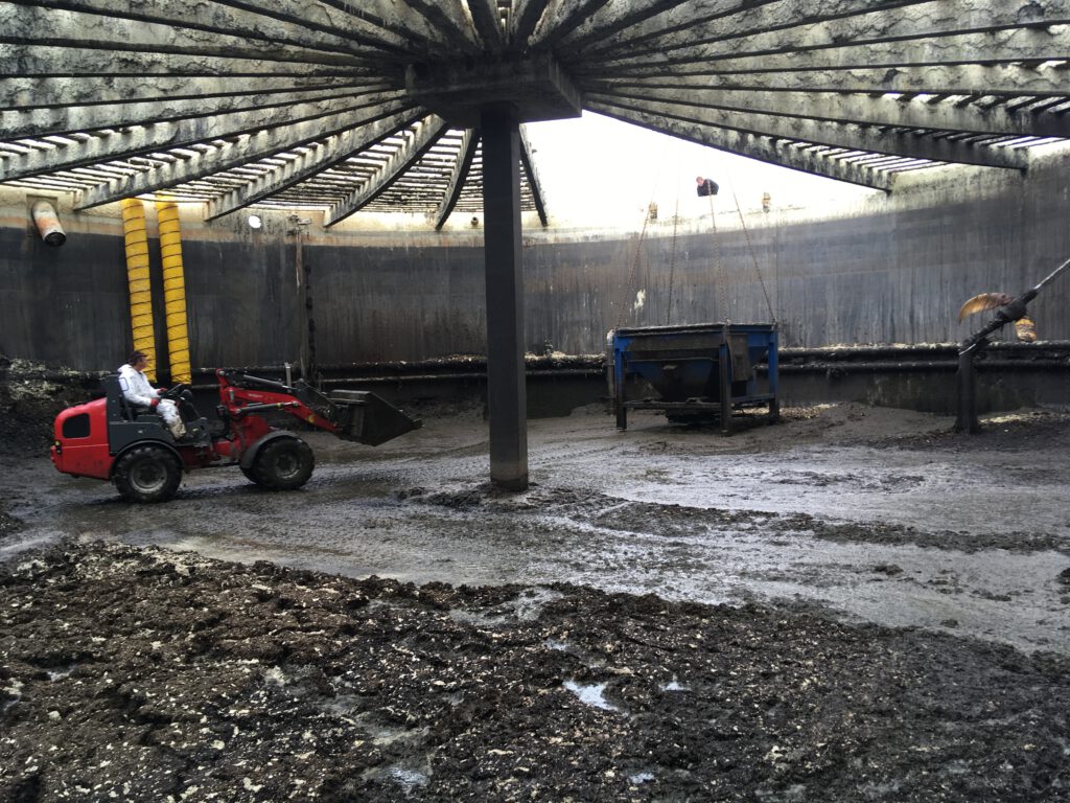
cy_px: 402
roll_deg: +2.2
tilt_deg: -3.4
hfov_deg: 61.7
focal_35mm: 29
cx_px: 535
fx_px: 896
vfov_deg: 48.2
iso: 25
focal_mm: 4.15
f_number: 2.2
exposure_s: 1/119
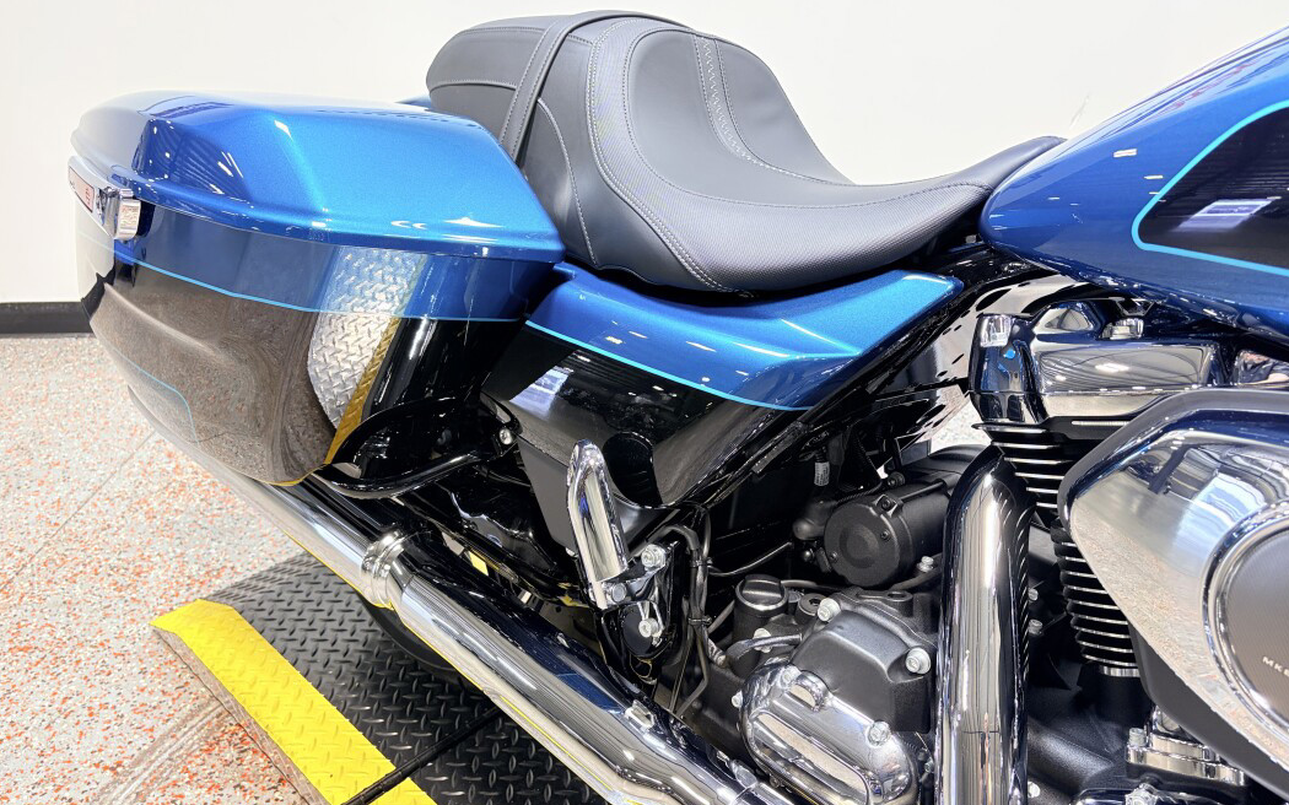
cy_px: 400
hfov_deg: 66.5
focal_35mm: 28
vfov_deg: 44.5
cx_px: 654
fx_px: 984
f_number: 1.6
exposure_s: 1/120
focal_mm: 5.96
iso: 125
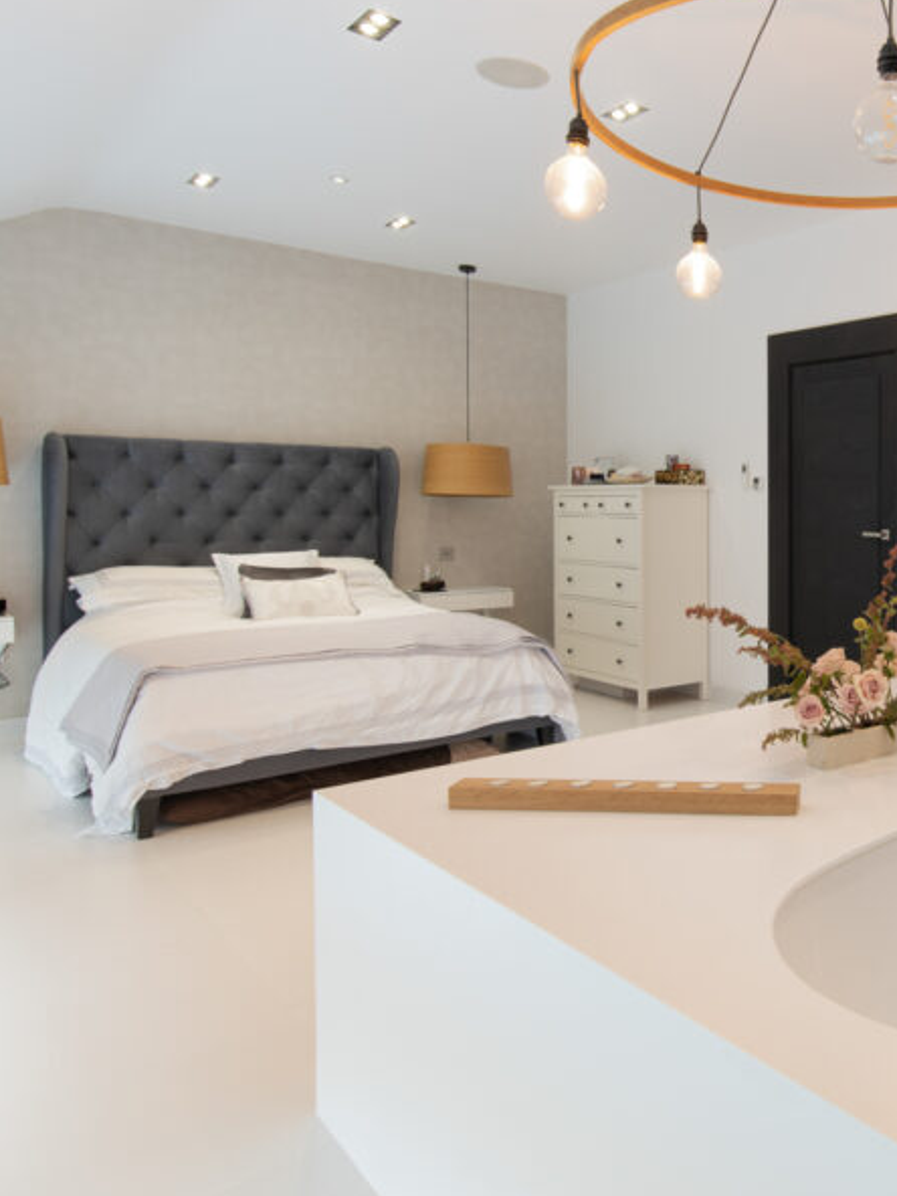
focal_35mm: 27
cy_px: 508
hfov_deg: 45.1
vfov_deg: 65.0
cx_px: 855
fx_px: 933
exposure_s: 1/4
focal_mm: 16
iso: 100
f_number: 8
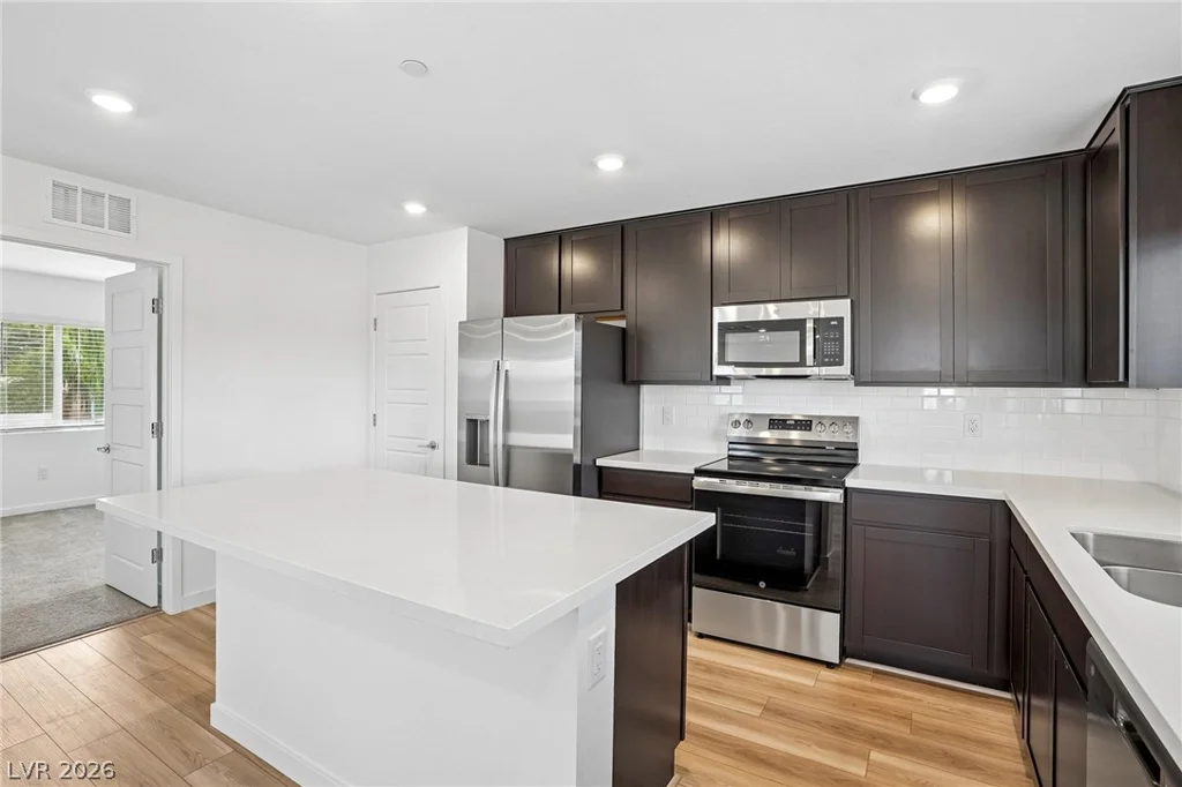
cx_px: 591
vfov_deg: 73.7
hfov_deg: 96.8
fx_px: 525
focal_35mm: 16
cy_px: 394
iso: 400
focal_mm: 16
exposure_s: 1/15
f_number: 8
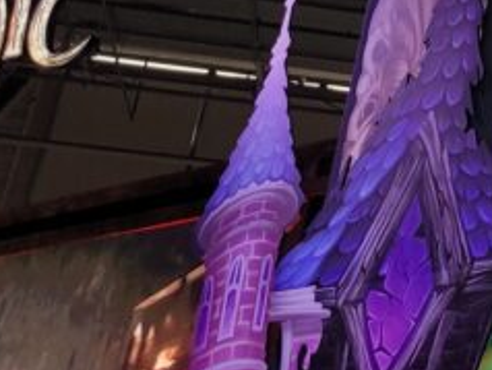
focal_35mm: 131
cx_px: 932
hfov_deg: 13.3
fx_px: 1864
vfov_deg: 10.8
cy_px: -236
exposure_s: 1/120
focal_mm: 5.4
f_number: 1.8
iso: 50
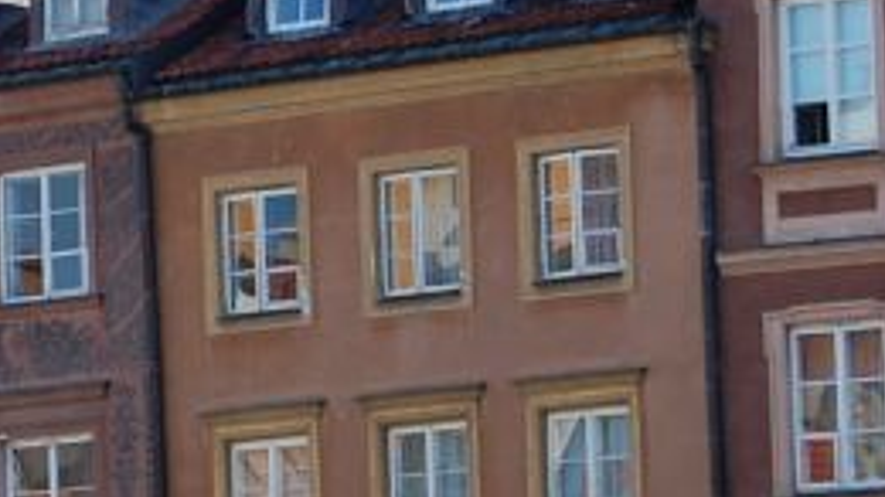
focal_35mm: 332
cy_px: 162
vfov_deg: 3.7
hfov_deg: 6.4
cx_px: -425
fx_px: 7788
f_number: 7.1
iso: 200
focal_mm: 55
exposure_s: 1/200
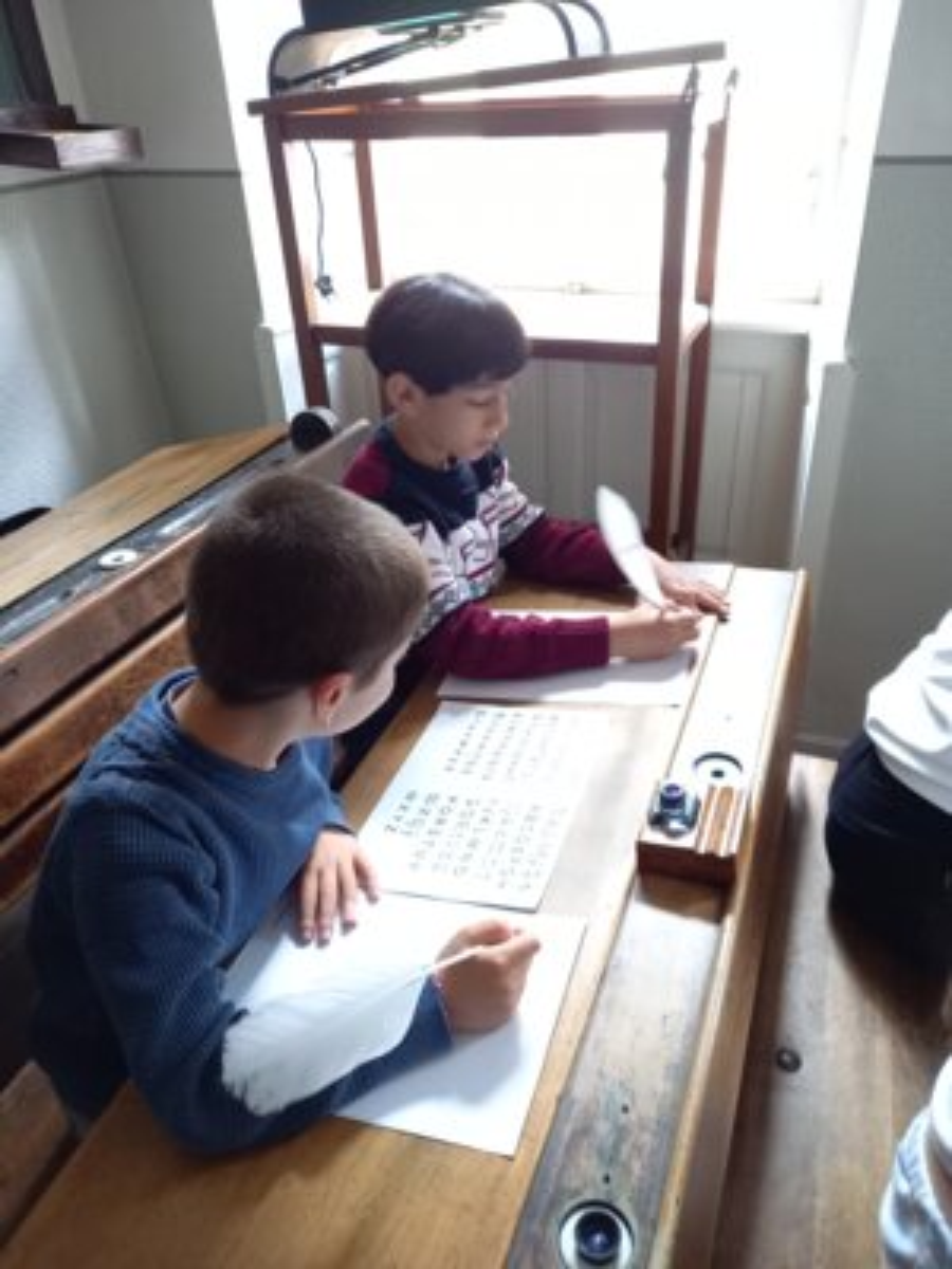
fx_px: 917
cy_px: 634
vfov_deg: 69.4
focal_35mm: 25
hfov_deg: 54.9
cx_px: 476
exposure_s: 1/25
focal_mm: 4.65
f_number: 1.8
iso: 400
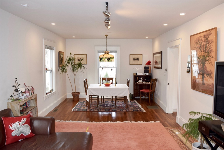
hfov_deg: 67.4
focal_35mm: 27
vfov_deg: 47.9
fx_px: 168
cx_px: 112
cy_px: 75
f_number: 5.6
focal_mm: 18
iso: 720
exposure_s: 1/125
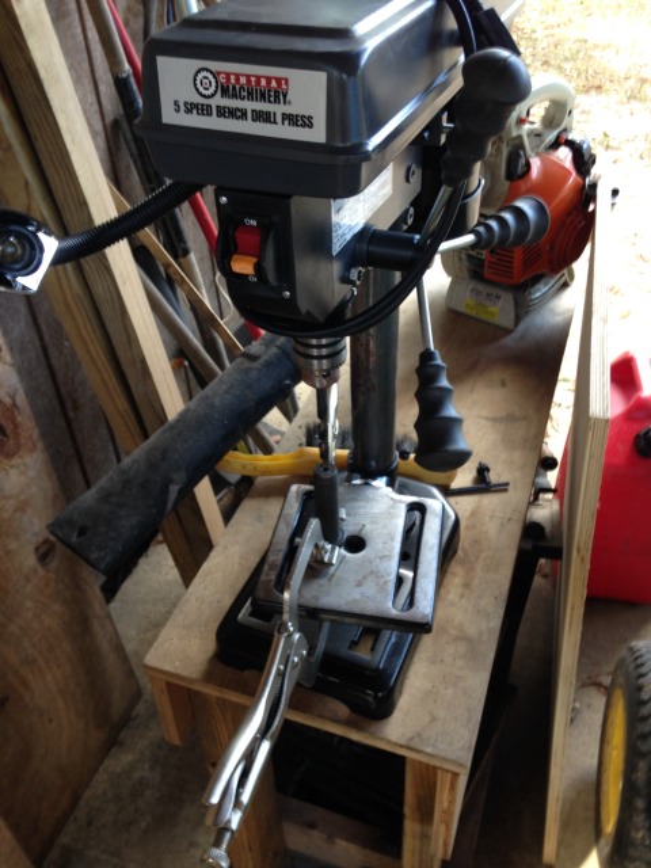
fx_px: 827
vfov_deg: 55.4
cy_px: 434
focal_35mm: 33
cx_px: 326
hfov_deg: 42.9
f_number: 2.4
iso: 50
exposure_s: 1/20
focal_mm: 4.1
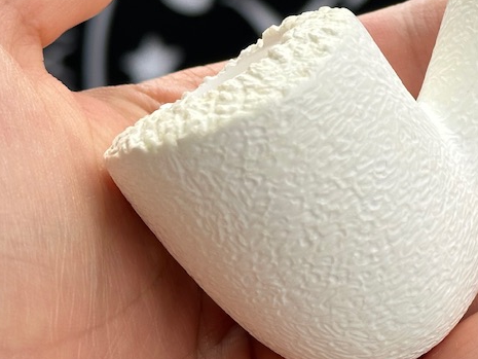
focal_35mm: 132
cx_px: 483
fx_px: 1823
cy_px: -5
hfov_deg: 14.7
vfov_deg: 11.1
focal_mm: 6.86
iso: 64
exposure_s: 1/880
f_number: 1.78
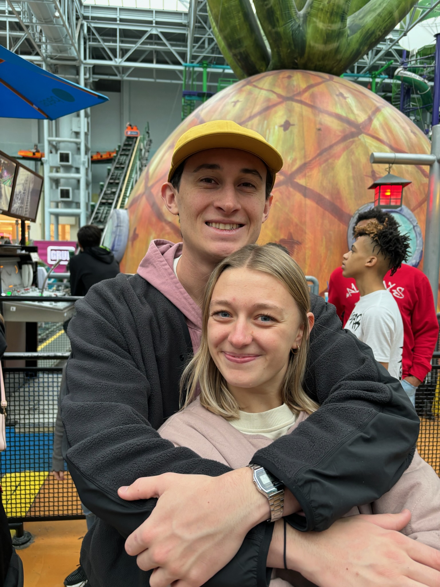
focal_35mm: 26
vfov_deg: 67.3
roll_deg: -1.4
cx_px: 220
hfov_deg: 53.1
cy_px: 294
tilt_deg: -4.7
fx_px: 441
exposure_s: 1/60
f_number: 1.6
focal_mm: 5.96
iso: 125
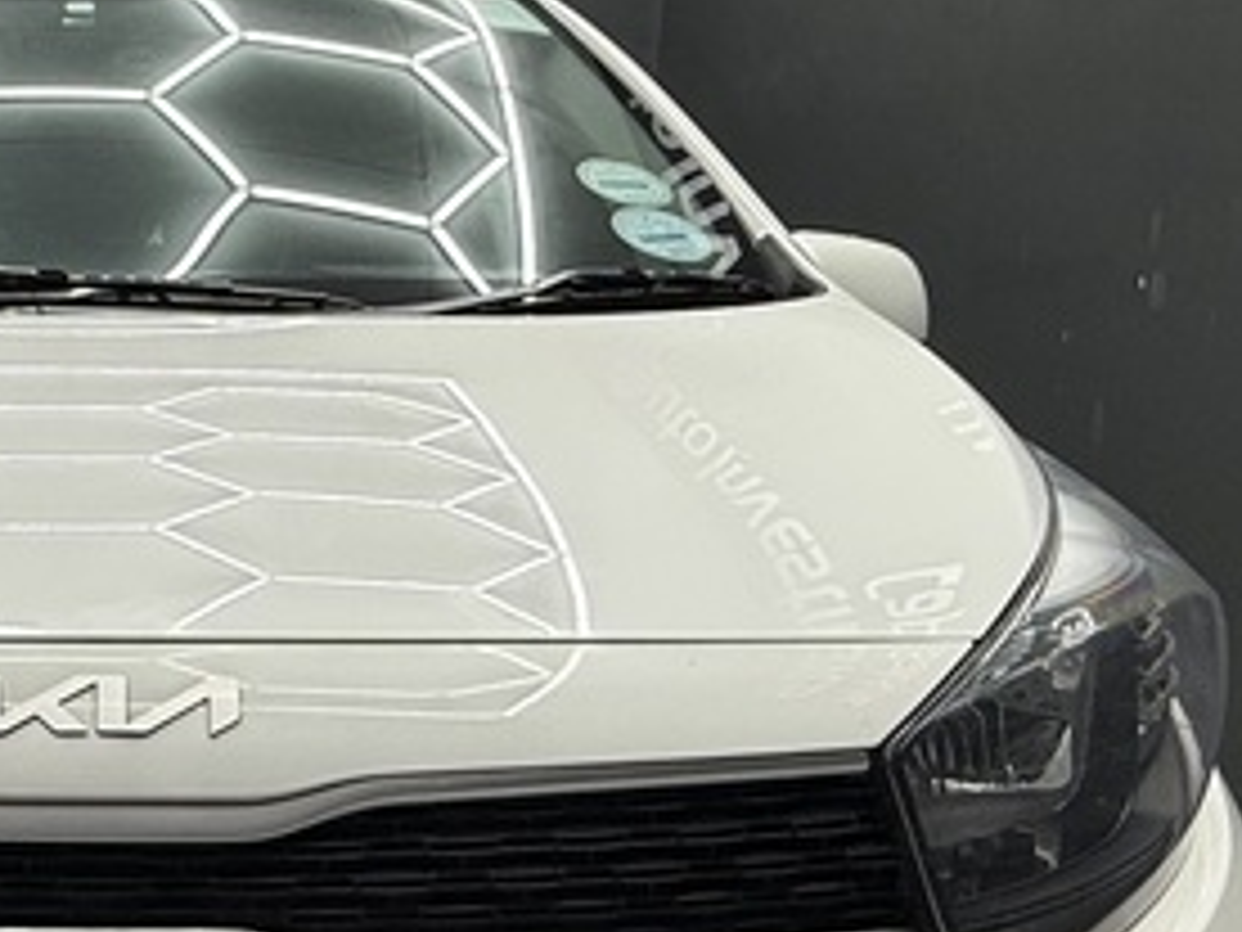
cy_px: 810
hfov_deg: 33.9
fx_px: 1866
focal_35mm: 52
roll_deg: -0.3
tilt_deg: -14.3
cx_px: 22
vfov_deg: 27.2
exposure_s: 1/100
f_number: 2.2
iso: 64
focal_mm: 2.22
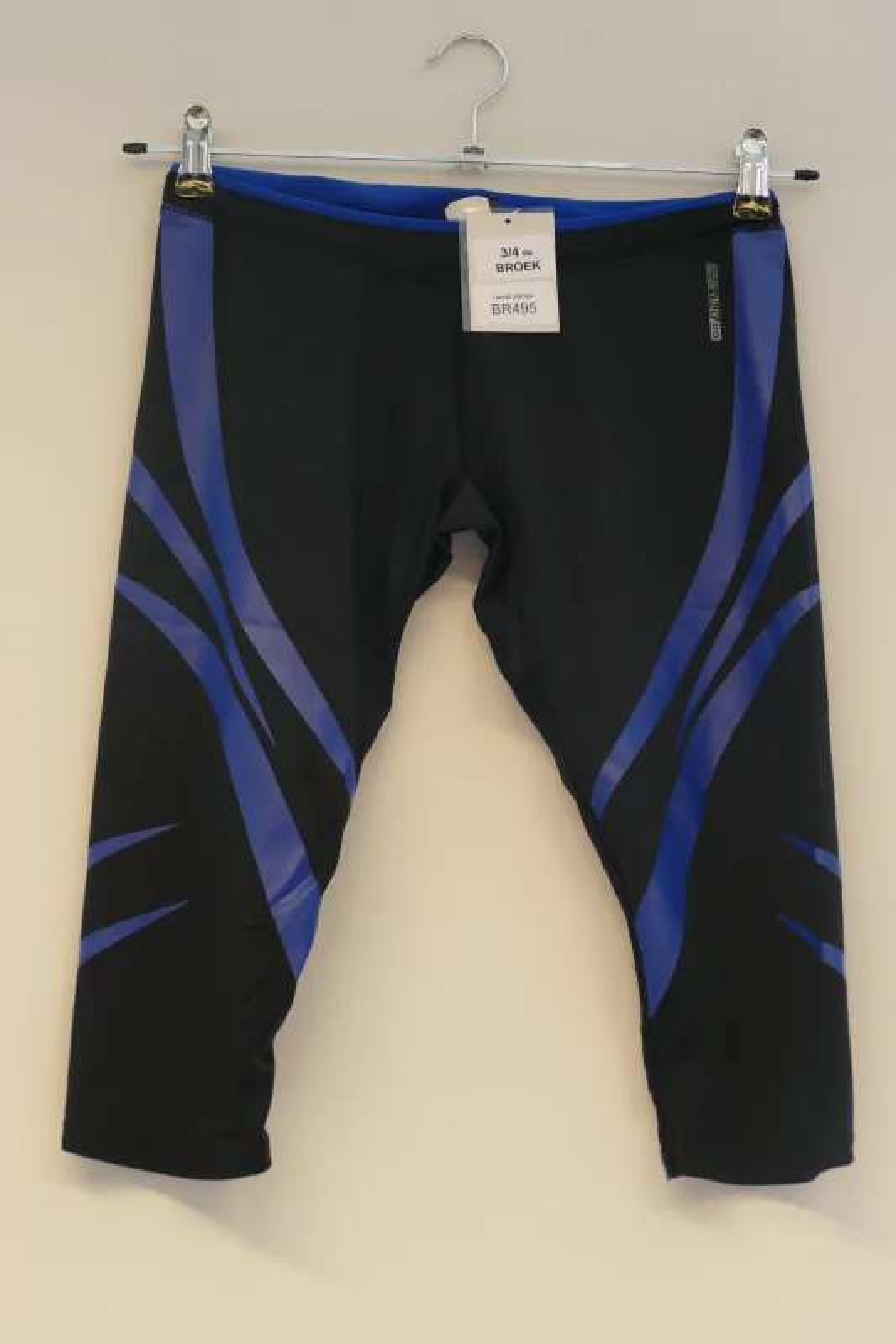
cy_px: 672
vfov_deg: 35.1
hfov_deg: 23.8
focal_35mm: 57
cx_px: 448
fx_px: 2129
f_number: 3.5
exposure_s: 1/80
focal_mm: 20.62
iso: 640
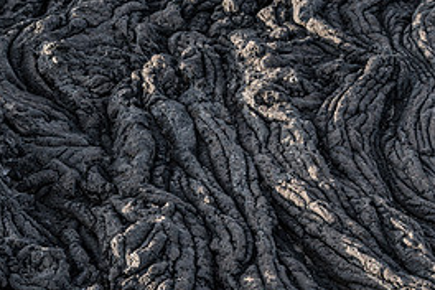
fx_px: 1643
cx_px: 274
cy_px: 290
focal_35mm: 136
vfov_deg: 10.0
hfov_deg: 15.1
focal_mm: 62
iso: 400
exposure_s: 1/20
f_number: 14
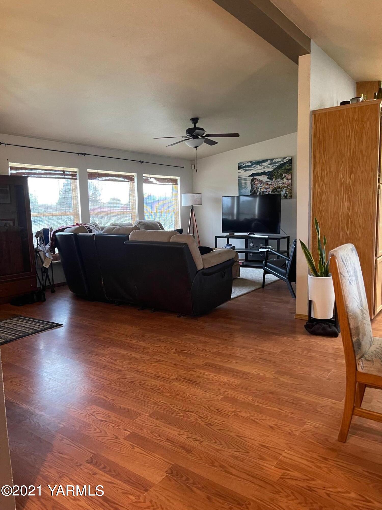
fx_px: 383
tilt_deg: -8.1
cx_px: 191
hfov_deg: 53.1
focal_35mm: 26
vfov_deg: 67.3
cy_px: 255
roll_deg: +1.1
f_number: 1.6
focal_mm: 5.1
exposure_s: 1/40
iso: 500
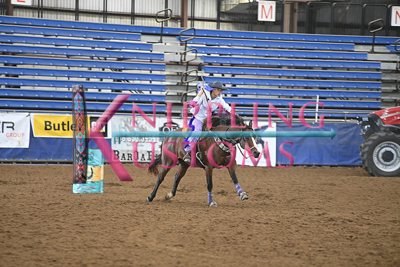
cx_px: 200
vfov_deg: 6.9
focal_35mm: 200
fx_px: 2223
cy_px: 134
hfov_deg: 10.3
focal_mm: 200
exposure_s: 1/250
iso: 3200
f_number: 3.2
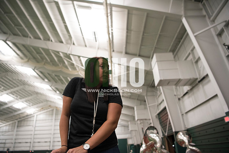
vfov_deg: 53.2
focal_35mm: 24
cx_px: 114
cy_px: 76
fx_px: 153
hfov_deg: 73.7
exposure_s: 1/200
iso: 3200
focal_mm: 24
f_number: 3.2
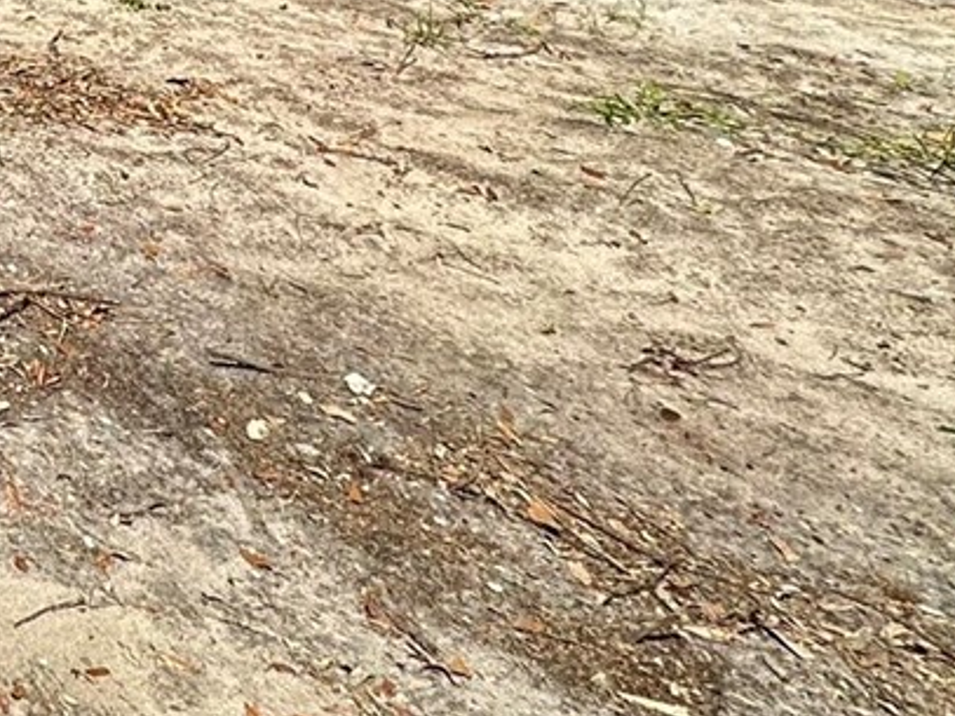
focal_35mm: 55
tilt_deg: -5.5
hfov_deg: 23.8
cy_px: -336
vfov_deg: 22.2
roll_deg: +0.9
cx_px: -624
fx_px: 1517
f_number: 2.2
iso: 50
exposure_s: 1/1553
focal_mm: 2.22
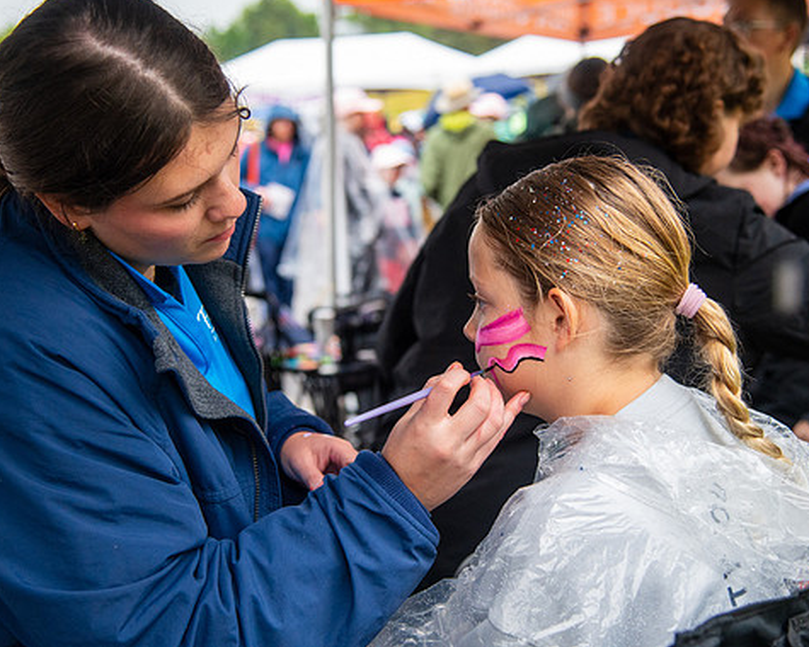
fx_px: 1317
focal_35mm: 55
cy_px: 320
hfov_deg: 34.1
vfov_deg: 27.6
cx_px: 375
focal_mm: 48
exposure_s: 1/250
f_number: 4
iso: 2500
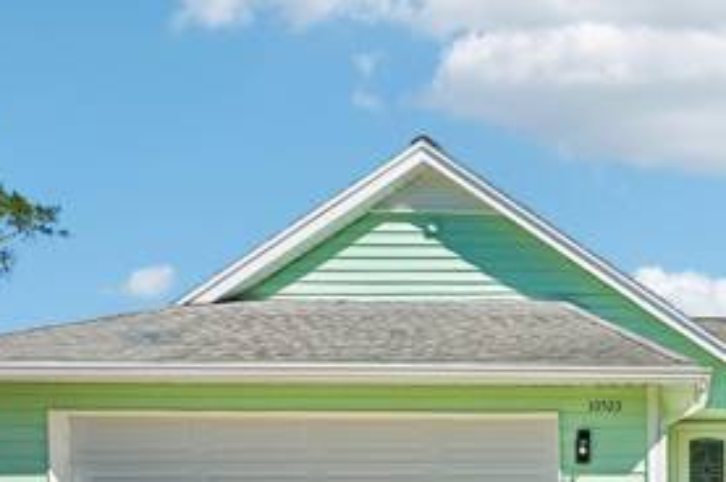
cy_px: 495
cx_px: 726
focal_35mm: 37
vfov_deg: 32.6
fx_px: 745
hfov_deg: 44.2
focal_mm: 16
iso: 100
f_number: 8
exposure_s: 1/350
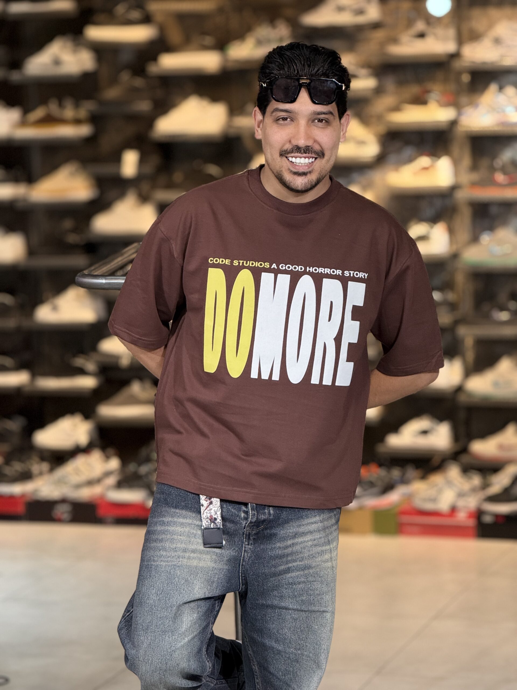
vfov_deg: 16.4
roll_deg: +0.7
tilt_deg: -5.3
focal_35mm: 120
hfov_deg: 12.3
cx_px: 258
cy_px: 345
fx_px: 2390
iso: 200
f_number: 2.8
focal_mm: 15.66
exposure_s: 1/100
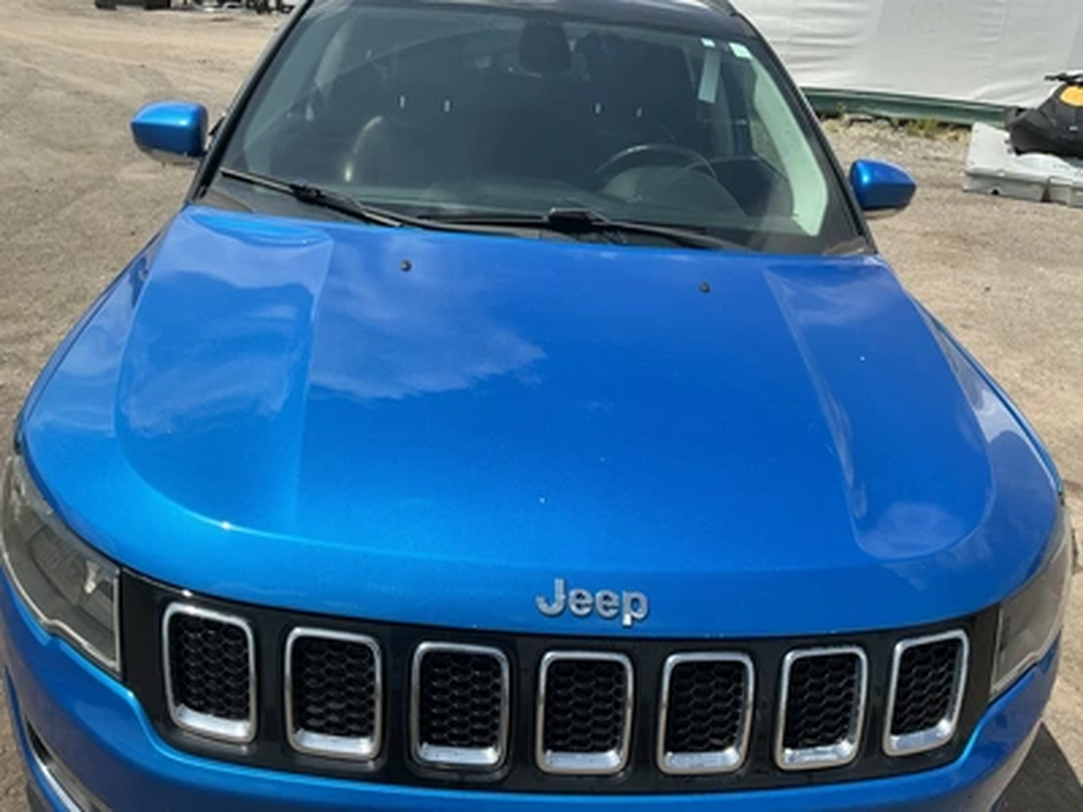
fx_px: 876
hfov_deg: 63.4
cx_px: 542
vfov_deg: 49.7
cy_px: 406
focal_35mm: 28
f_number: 1.8
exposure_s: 1/1577
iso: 25
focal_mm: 3
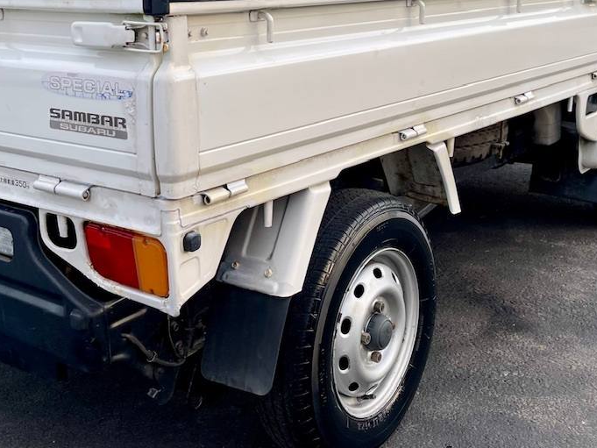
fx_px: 811
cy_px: 97
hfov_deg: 40.3
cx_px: 244
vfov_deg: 30.2
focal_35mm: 47
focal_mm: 5.1
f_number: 1.6
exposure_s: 1/273
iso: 32
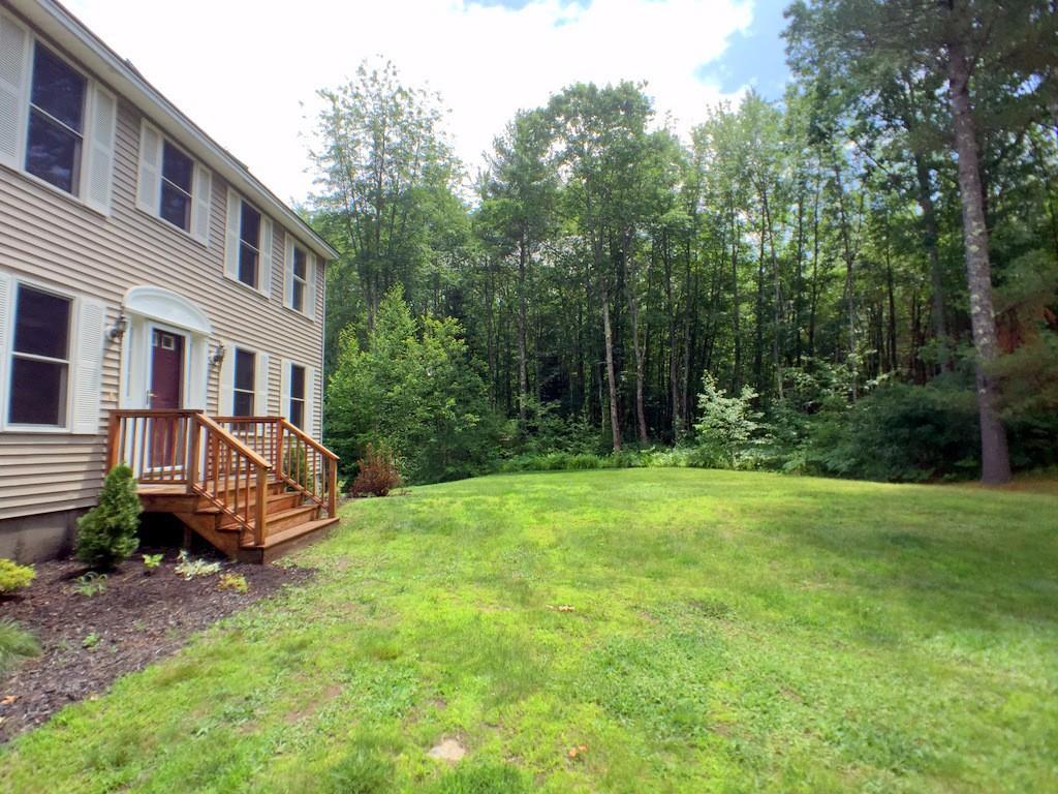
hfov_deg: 61.7
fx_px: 886
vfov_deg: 48.2
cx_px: 529
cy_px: 397
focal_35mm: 29
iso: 32
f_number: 2.2
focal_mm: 4.15
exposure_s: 1/1199
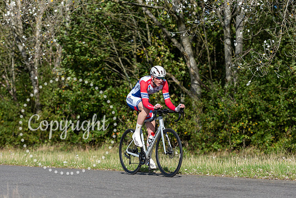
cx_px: 148
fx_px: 987
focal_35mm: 120
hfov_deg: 17.1
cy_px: 99
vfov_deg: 11.4
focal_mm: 120
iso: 160
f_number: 3.2
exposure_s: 1/2000
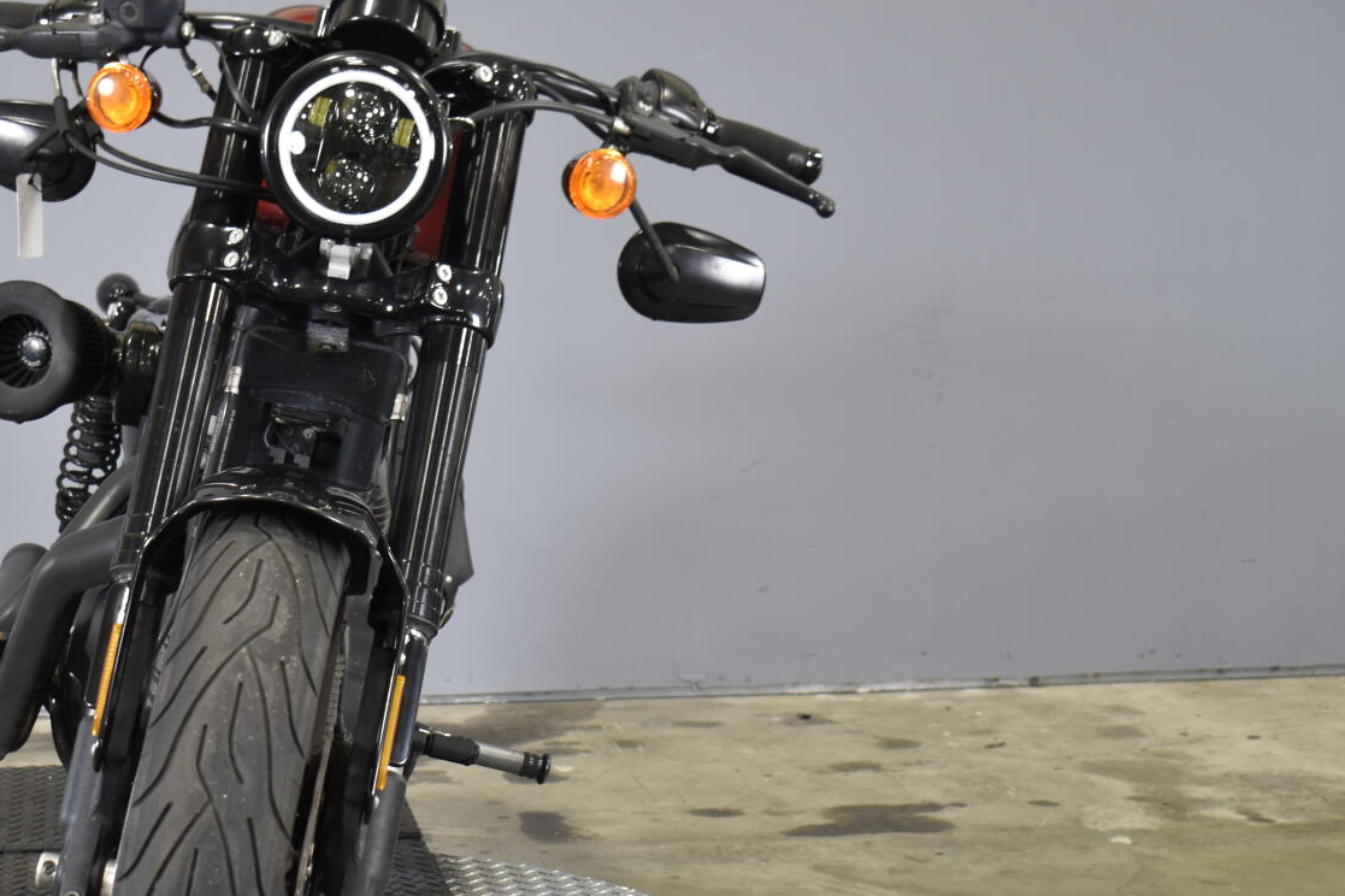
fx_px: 2909
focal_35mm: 78
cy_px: 596
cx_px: 199
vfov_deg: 17.5
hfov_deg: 25.4
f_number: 4.2
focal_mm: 29
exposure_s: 1/15
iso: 400
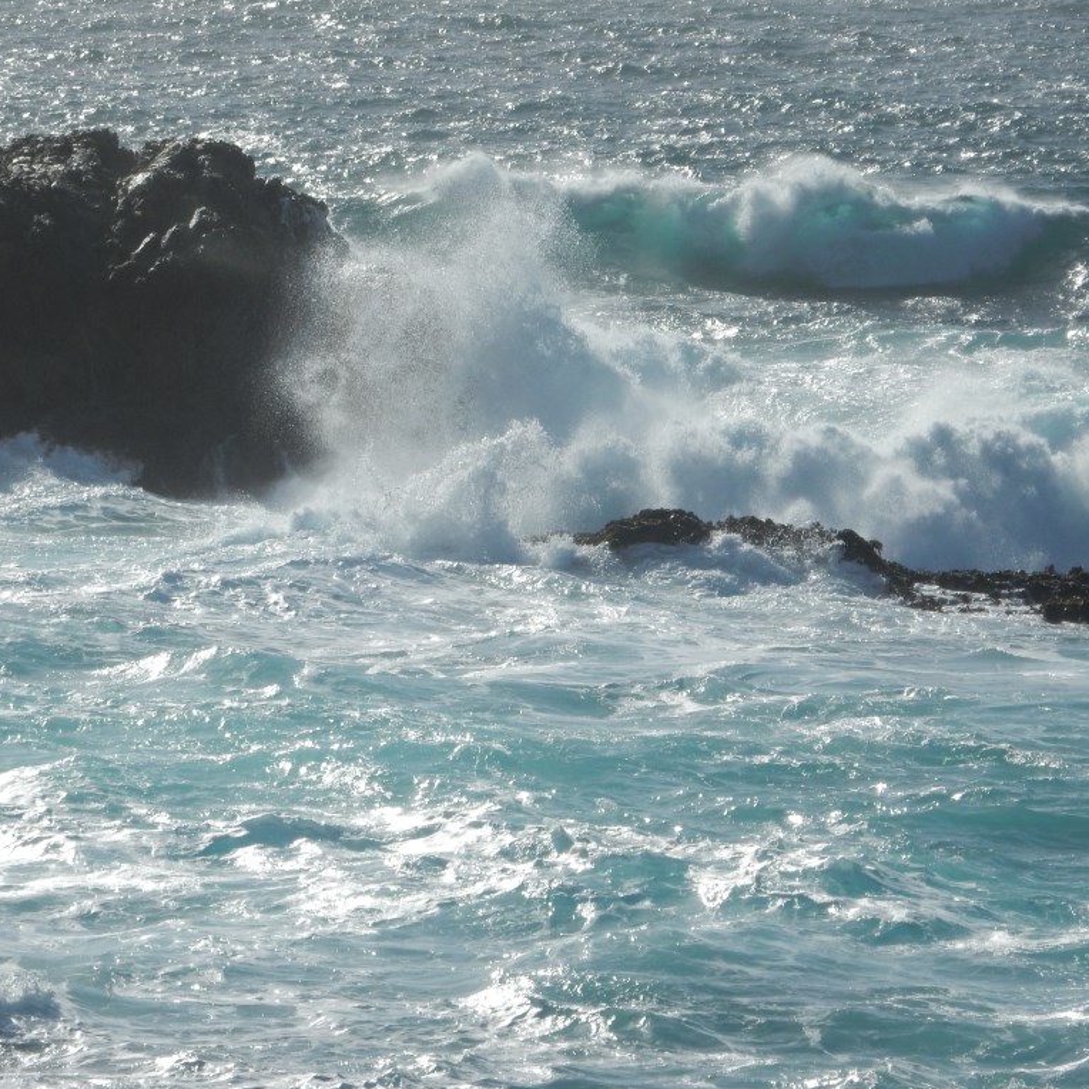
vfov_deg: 5.5
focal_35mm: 321
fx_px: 11425
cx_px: 386
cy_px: 544
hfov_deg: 5.5
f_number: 6.3
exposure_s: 1/1600
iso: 125
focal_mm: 48.4
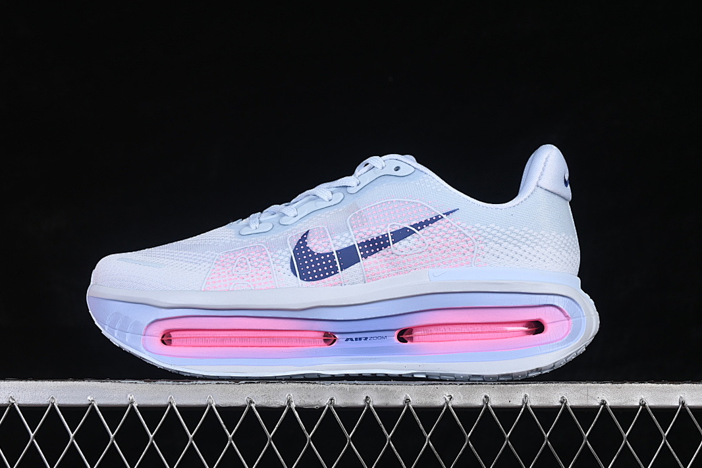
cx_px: 347
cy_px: 234
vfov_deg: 18.0
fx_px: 1482
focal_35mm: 76
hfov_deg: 26.6
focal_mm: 50
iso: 160
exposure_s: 1/80
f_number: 8
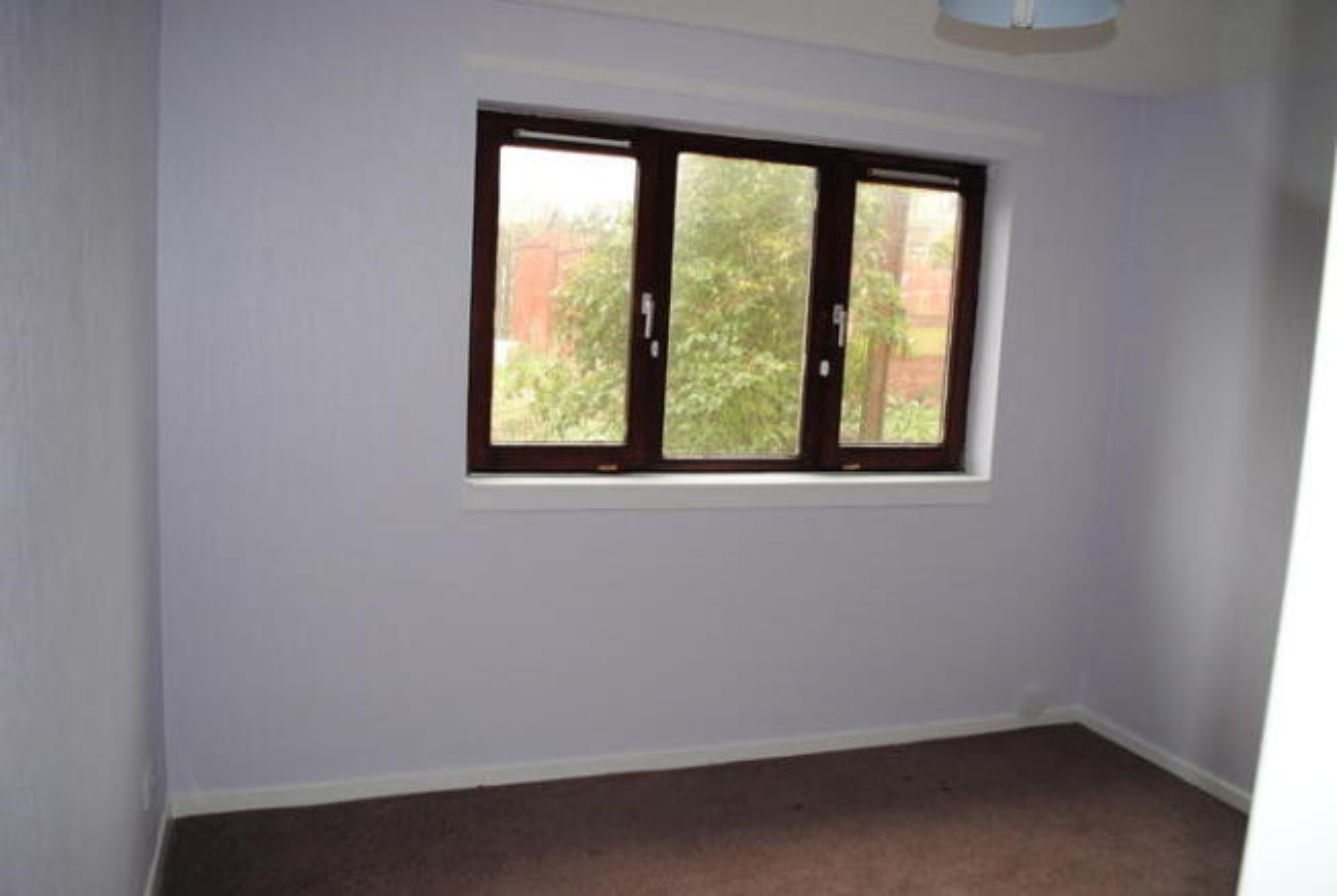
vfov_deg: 48.1
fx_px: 1004
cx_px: 668
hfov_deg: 67.3
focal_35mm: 27
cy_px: 448
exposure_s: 1/60
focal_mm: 18
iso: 200
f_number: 3.5
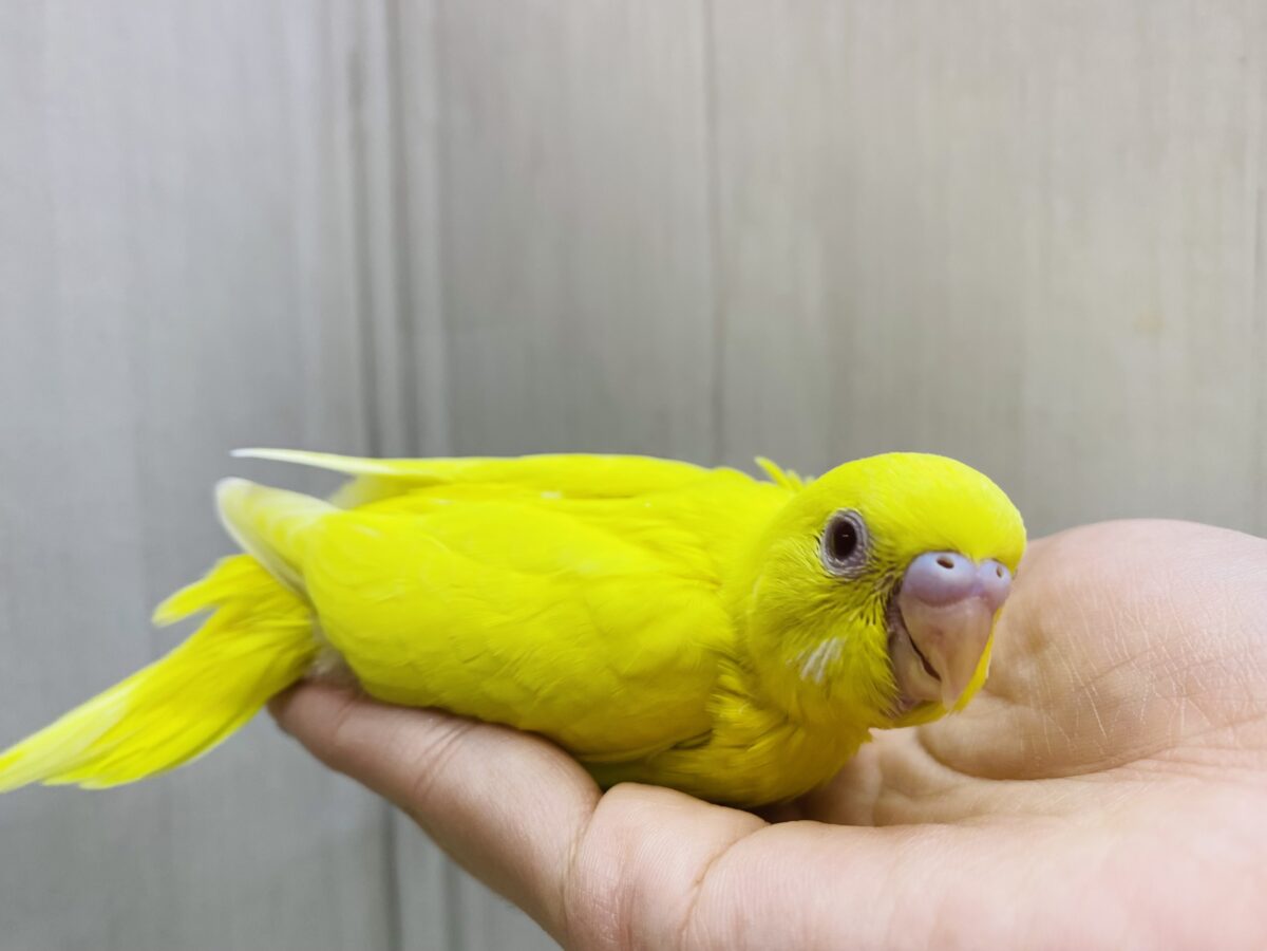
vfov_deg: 54.9
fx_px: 915
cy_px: 476
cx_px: 634
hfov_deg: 69.4
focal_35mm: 25
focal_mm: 4.25
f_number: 1.8
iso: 64
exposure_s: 1/100
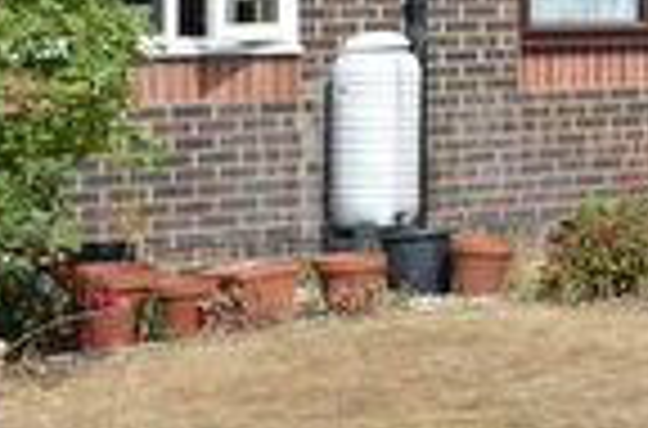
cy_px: -151
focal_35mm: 153
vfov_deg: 8.7
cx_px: 1292
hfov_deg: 12.0
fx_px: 2753
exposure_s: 1/250
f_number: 8
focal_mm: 21
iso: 125
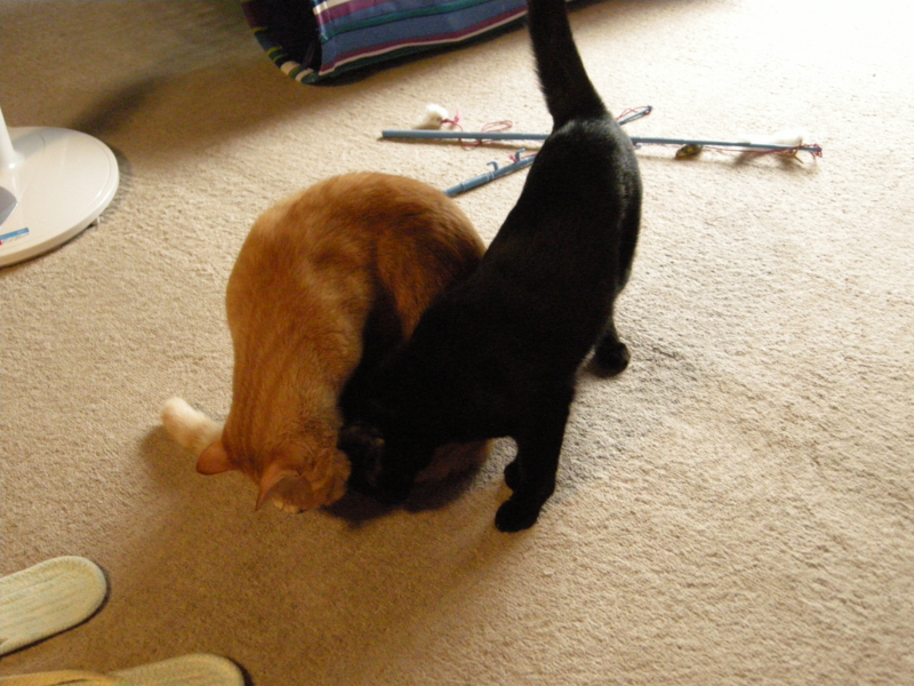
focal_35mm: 47
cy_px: 343
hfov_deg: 40.4
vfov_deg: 30.9
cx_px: 457
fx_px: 1241
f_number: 3.1
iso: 800
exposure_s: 1/40.8
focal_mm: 10.1
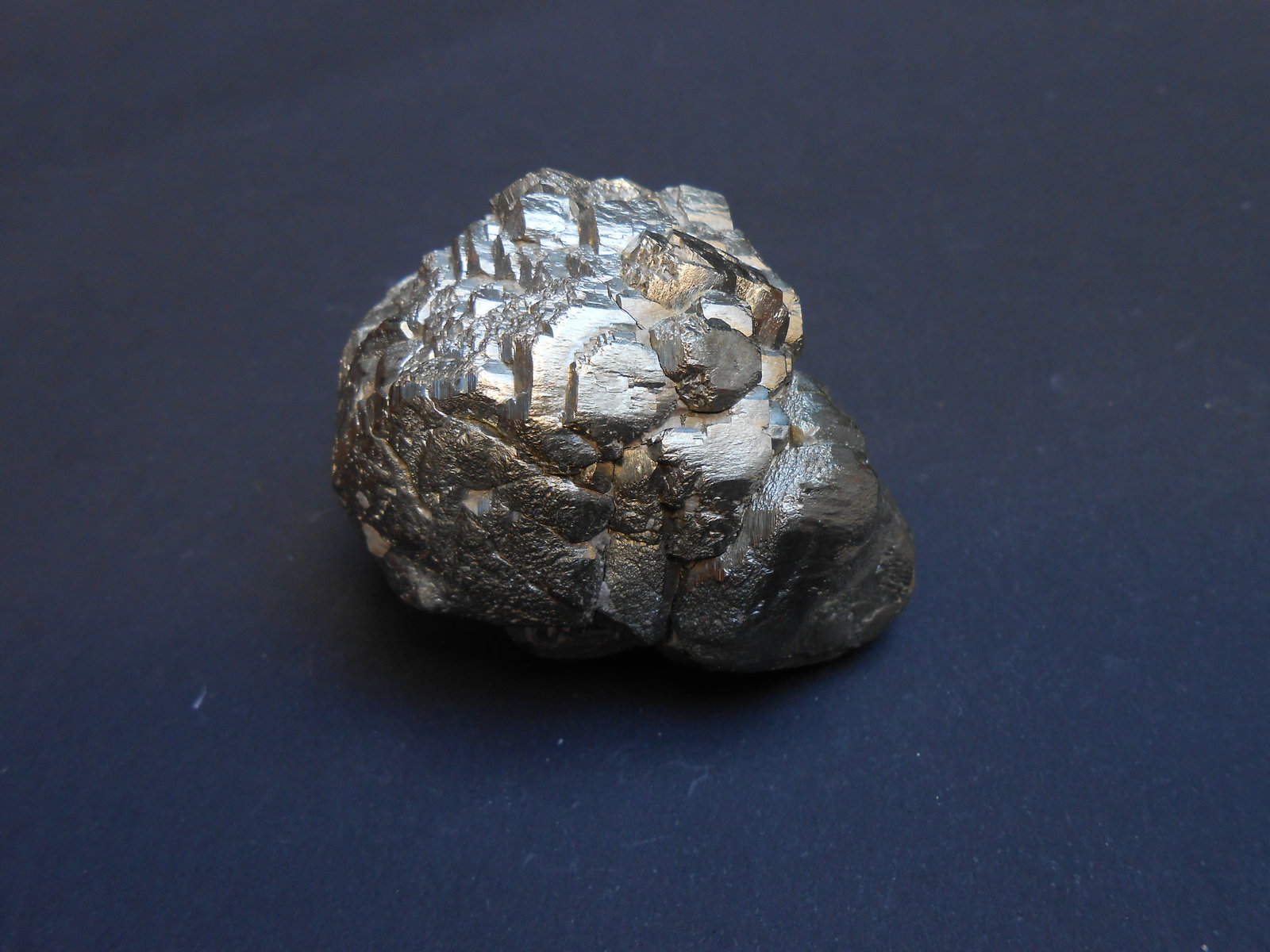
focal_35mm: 26
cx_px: 635
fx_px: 954
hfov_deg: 67.3
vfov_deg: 53.1
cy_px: 476
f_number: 3.5
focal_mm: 4.6
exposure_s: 1/30
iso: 125
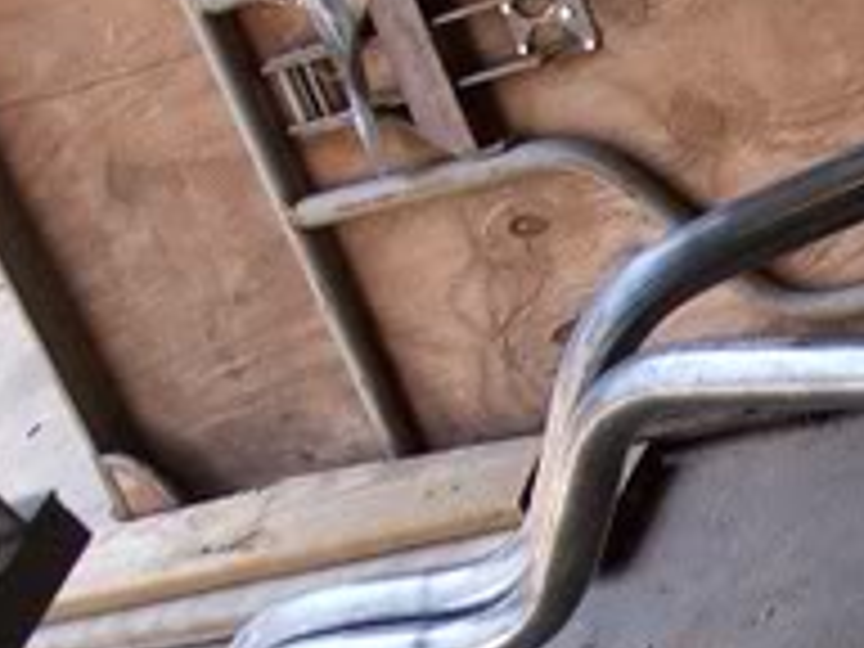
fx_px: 3245
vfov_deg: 11.3
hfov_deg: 14.3
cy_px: 558
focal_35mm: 130
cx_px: 1240
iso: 100
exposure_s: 1/90
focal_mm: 8
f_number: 3.4
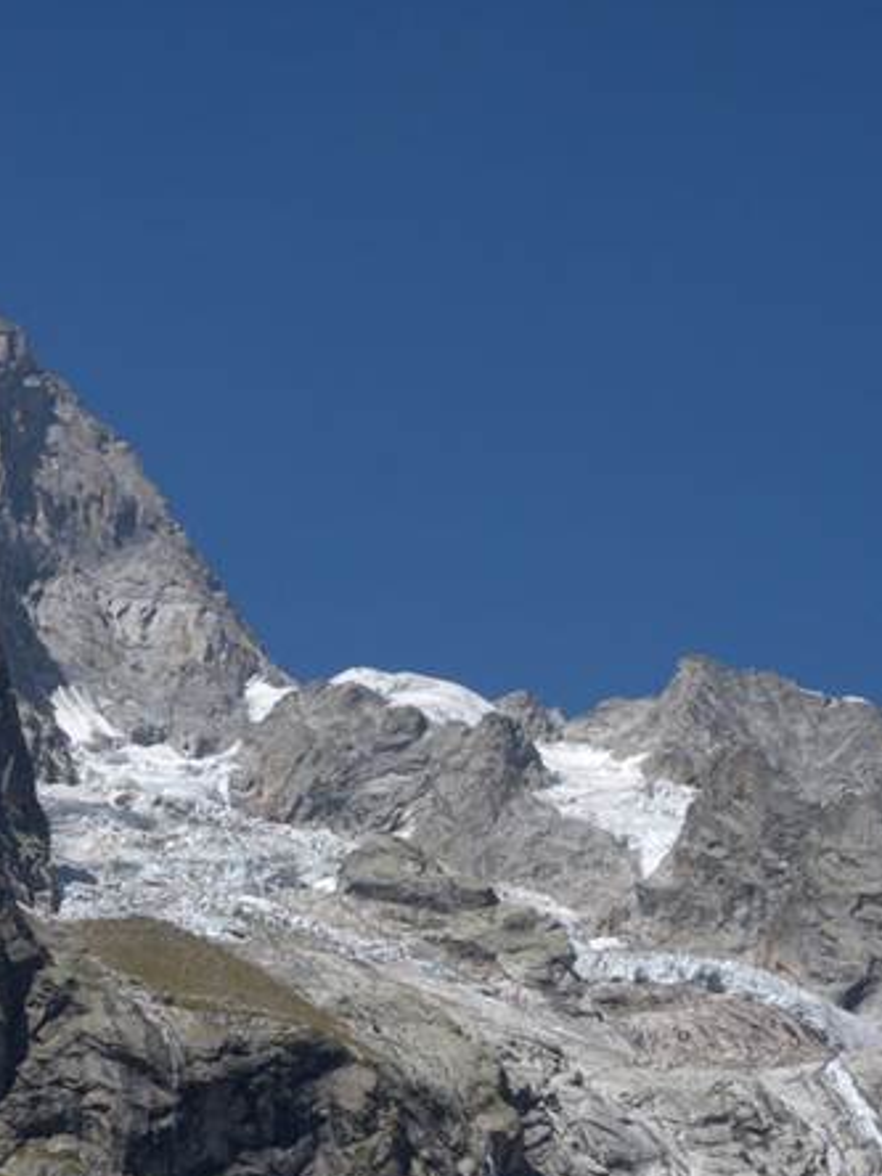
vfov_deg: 21.4
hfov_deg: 16.2
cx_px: 397
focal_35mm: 91
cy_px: 793
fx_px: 3092
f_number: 6.8
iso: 64
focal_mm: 13.6
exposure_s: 1/310
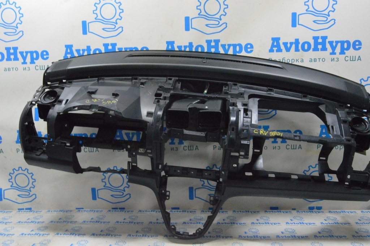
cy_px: 123
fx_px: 339
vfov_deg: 39.9
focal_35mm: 33
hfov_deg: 57.3
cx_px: 185
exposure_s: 1/15
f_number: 20
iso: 6400
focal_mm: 22
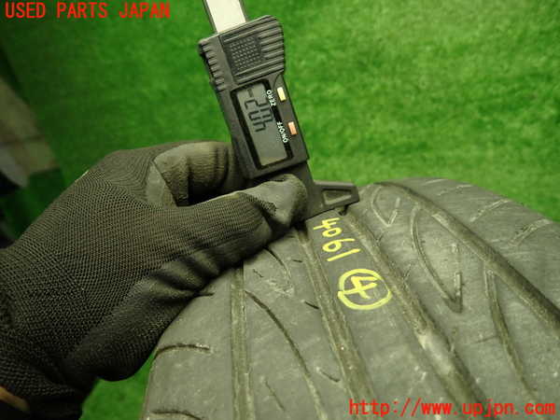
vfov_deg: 54.9
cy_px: 210
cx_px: 280
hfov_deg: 69.4
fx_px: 404
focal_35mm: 25
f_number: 2
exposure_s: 1/50
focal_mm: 4.5
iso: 200
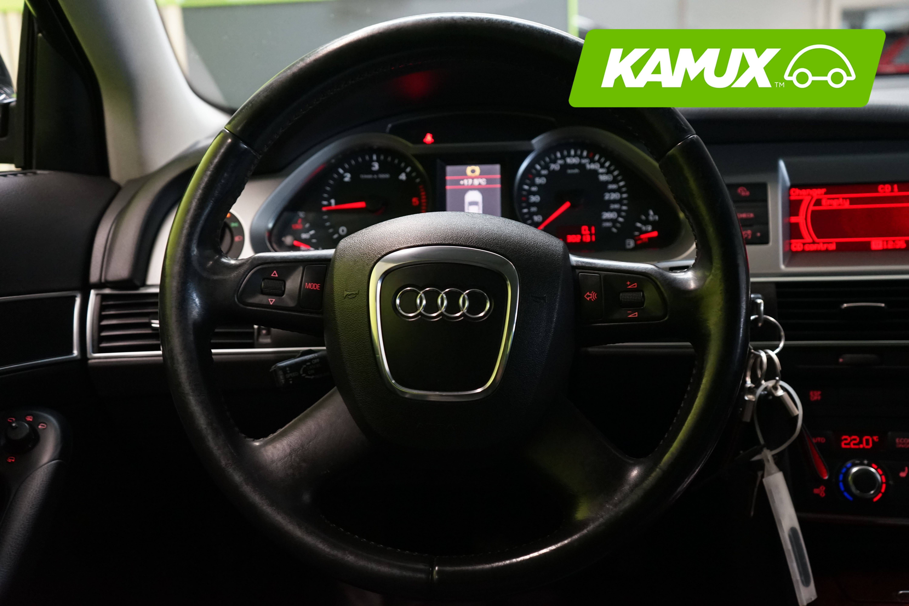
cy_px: 303
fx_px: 884
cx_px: 454
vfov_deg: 37.9
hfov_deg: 54.4
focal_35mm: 35
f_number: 4.5
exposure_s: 1/30
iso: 2500
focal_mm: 35
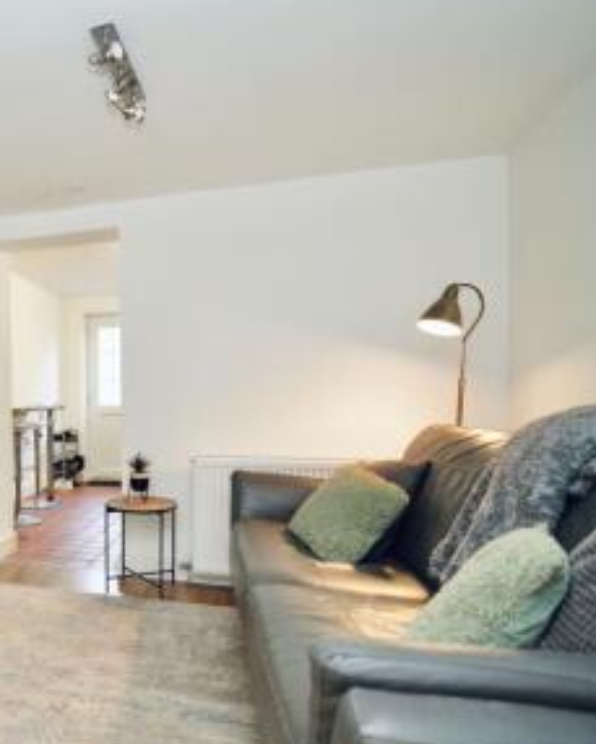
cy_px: 402
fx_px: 551
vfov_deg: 68.0
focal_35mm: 25
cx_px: 16
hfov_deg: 48.1
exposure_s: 1/160
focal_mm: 16
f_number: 2.8
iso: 2000
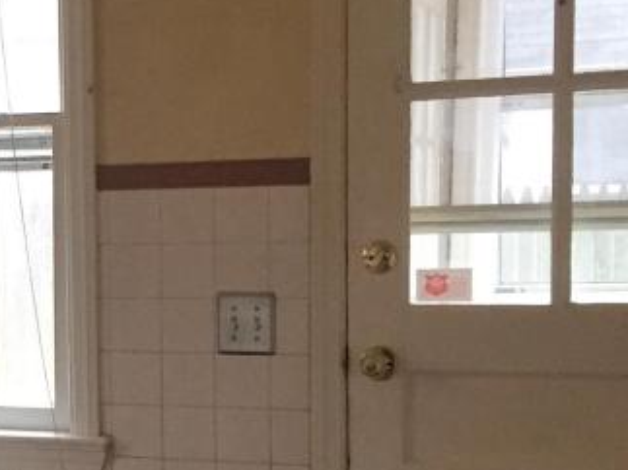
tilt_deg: -7.7
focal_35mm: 92
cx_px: -148
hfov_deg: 19.9
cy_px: 390
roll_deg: +1.4
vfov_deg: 15.9
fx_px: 1668
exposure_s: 1/30
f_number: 2.2
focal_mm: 4.15
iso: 160
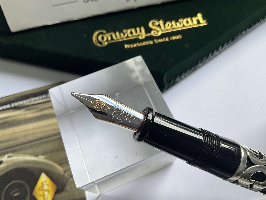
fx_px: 223
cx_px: 133
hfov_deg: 61.7
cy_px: 100
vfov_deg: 48.2
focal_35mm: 29
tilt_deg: -65.4
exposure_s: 1/122
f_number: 1.8
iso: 25
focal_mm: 3
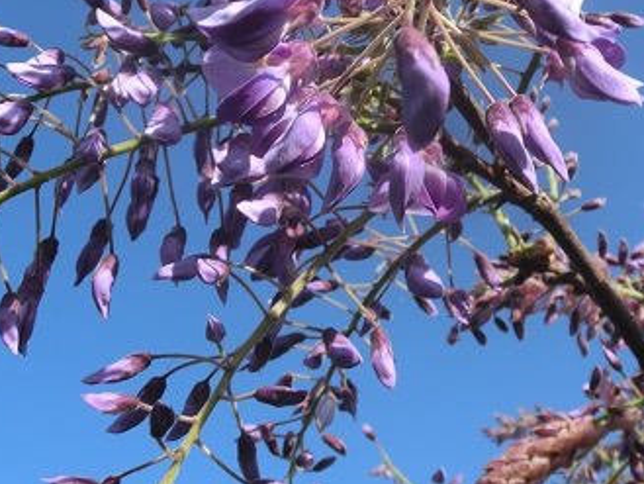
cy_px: 117
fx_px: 1061
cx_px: 451
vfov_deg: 25.3
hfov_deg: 33.3
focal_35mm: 57
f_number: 4.1
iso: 80
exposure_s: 1/640
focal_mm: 6.5
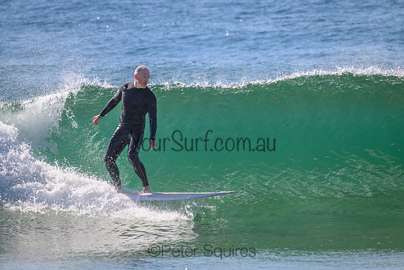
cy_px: 135
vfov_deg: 2.0
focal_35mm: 700
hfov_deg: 2.9
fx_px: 7857
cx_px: 202
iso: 1250
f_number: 11
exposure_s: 1/1600
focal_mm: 700
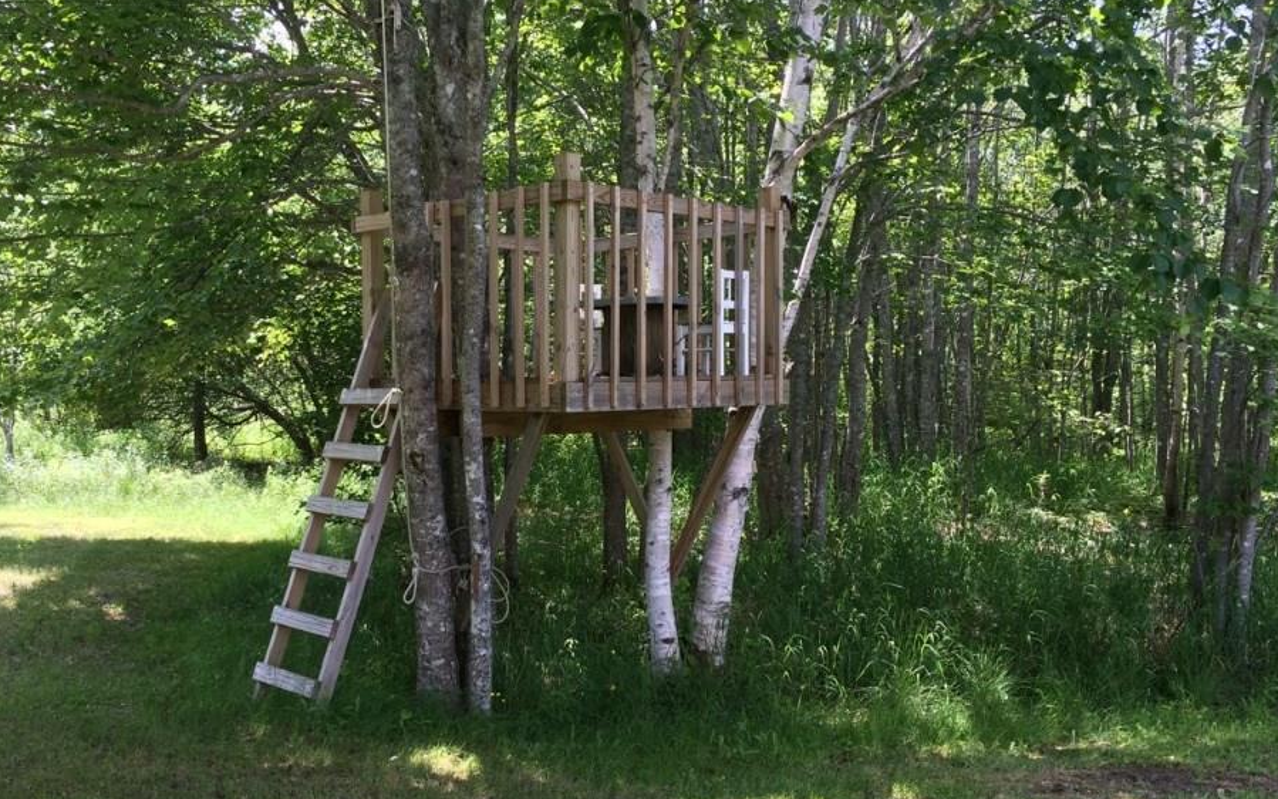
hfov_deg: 55.2
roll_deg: +0.6
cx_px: 564
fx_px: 1219
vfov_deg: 36.3
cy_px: 427
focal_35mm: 35
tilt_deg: -2.1
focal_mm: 4.15
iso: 32
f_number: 2.2
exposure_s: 1/193
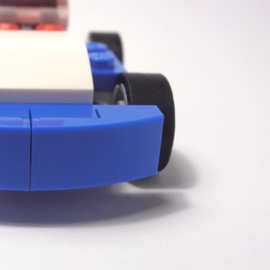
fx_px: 521
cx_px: 30
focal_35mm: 59
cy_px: 99
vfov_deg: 29.0
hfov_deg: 28.1
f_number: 3.9
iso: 80
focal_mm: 6.61
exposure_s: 1/80
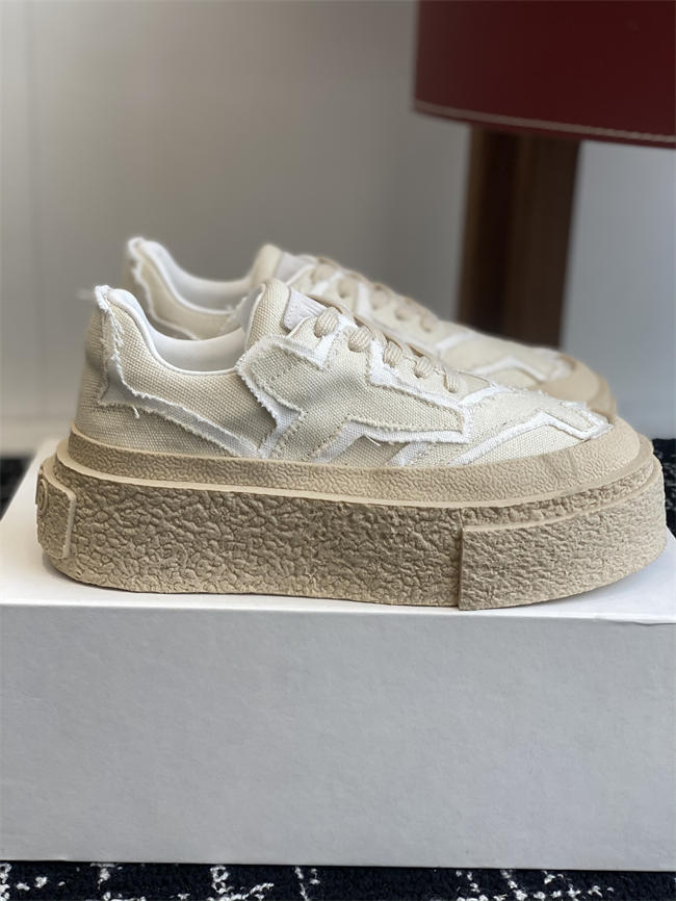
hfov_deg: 28.0
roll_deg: -3.2
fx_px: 1353
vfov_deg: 36.8
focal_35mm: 52
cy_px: 450
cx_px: 338
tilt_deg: -16.3
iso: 20
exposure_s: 1/180
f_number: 2
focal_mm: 6
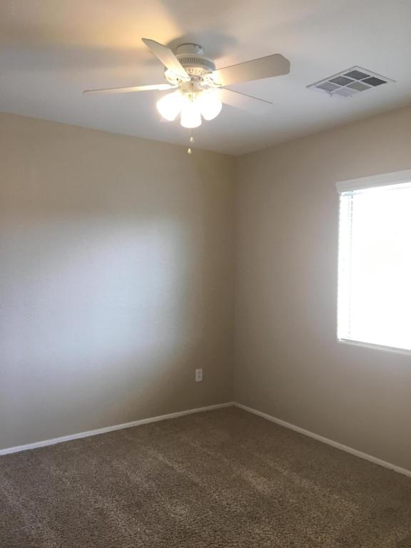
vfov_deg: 61.7
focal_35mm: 29
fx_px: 459
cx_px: 206
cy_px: 274
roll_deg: -0.4
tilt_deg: -2.2
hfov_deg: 48.2
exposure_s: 1/30
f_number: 2.2
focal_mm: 4.15
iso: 40
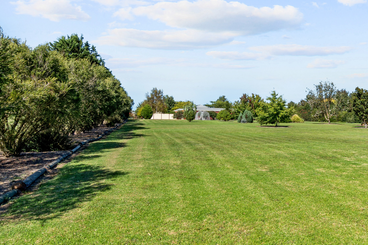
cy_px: 126
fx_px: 317
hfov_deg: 56.9
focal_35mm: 31
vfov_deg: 42.3
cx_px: 282
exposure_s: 1/250
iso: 100
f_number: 8
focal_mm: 10
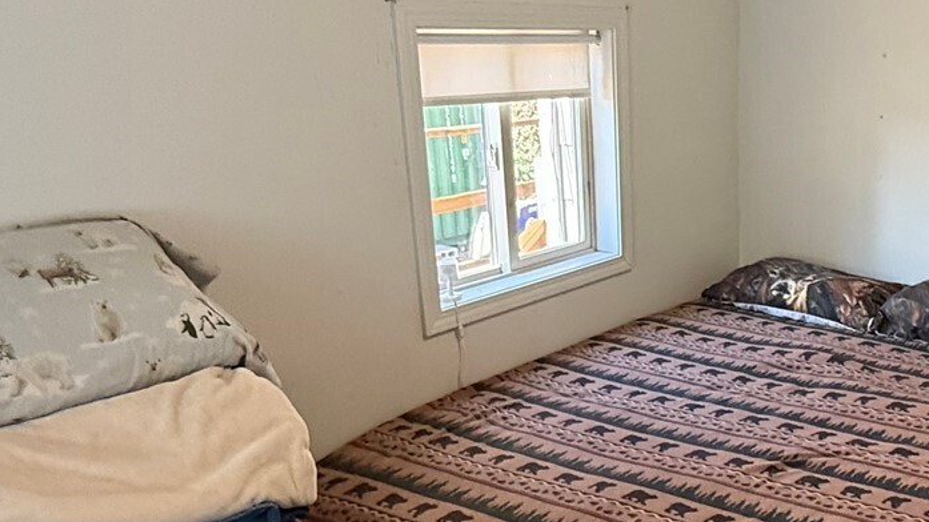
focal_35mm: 35
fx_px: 862
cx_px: 724
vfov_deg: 33.7
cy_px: 282
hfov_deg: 53.4
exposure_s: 1/120
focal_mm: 2.22
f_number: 2.2
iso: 640
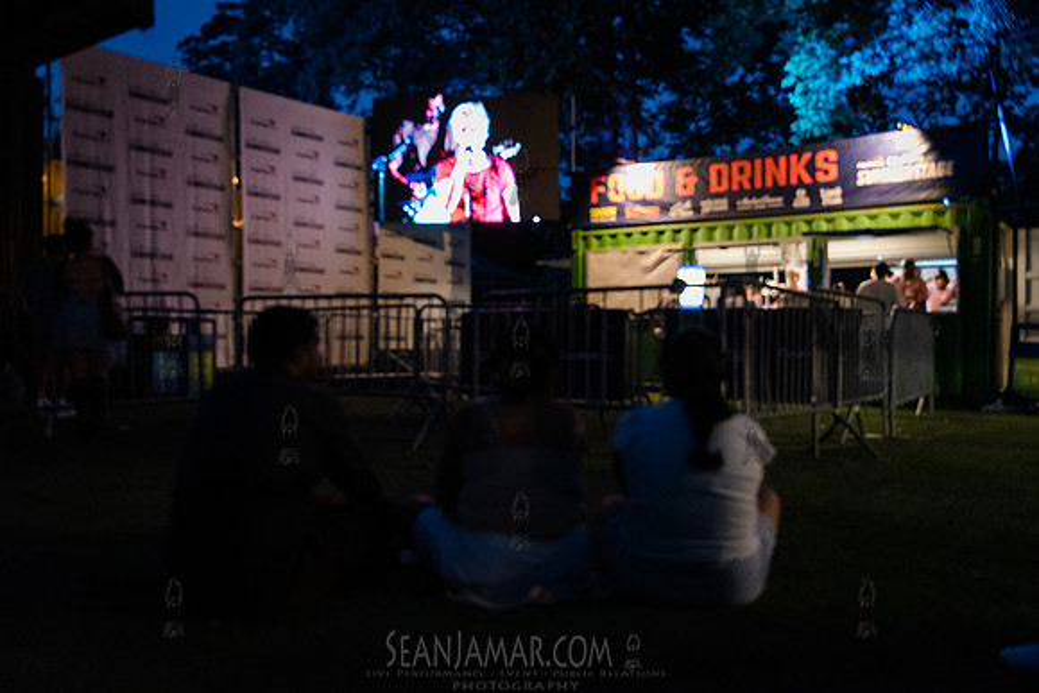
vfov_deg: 41.9
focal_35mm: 31
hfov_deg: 59.7
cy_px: 346
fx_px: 905
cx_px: 516
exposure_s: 1/160
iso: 6400
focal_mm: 31
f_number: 2.8
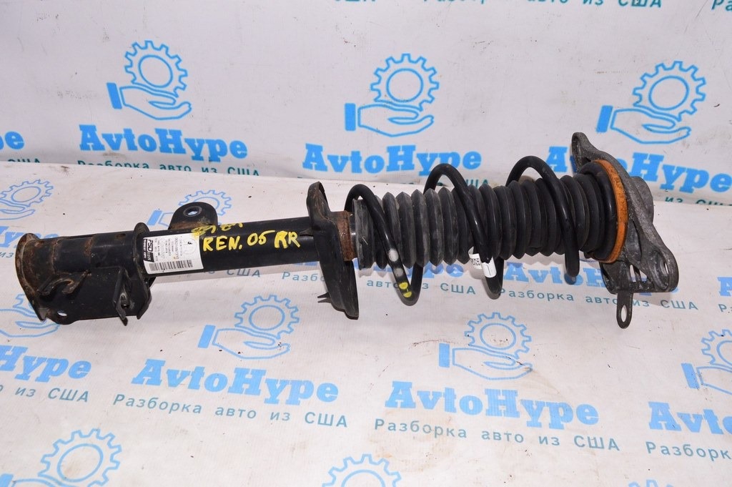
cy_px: 244
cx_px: 366
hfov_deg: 57.3
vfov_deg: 39.9
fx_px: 670
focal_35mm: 33
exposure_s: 1/160
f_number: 8
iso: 1600
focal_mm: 22
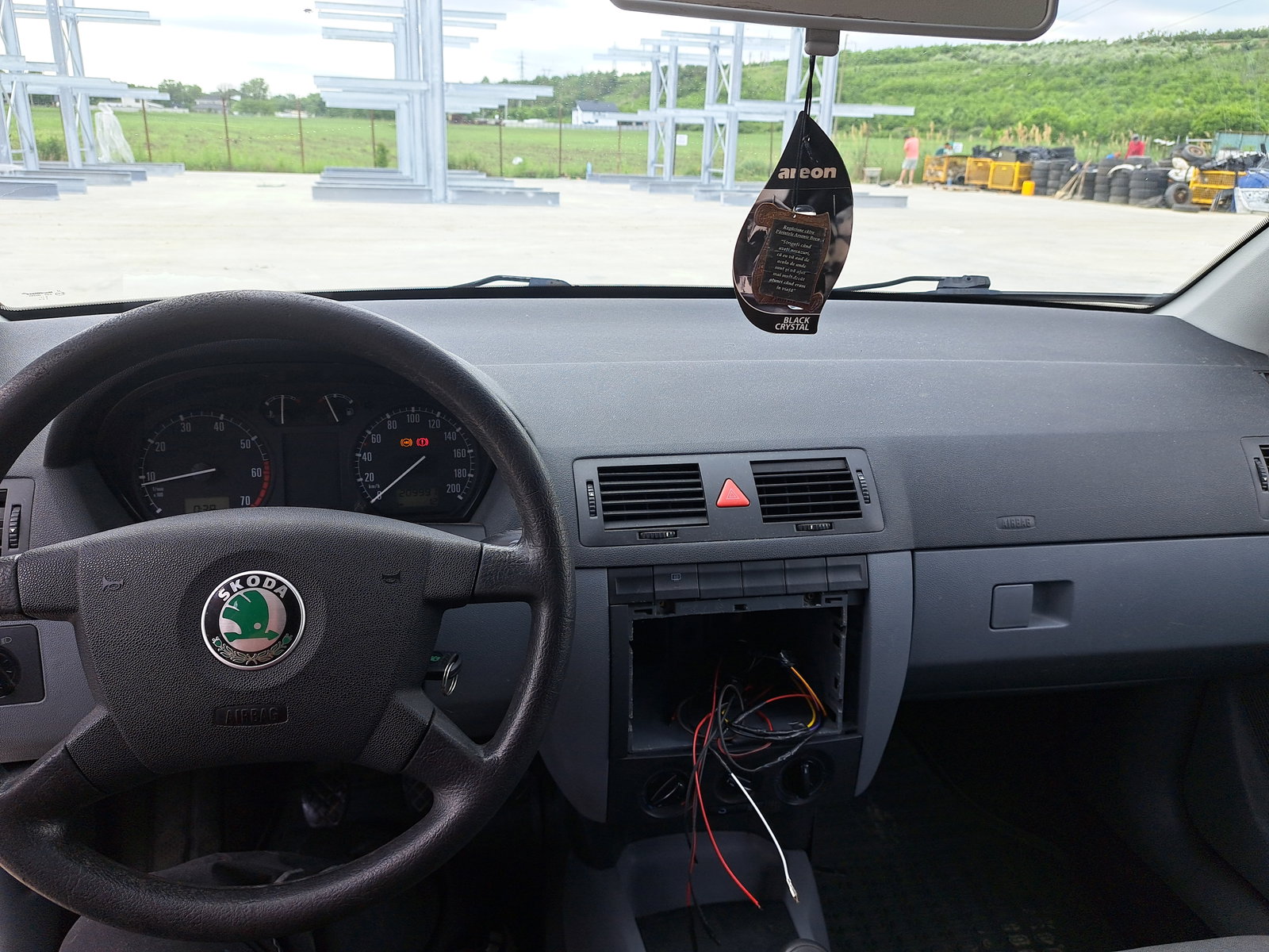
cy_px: 476
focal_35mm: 24
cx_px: 634
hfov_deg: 71.6
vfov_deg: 56.8
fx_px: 880
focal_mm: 5.23
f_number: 1.8
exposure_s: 1/161
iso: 50
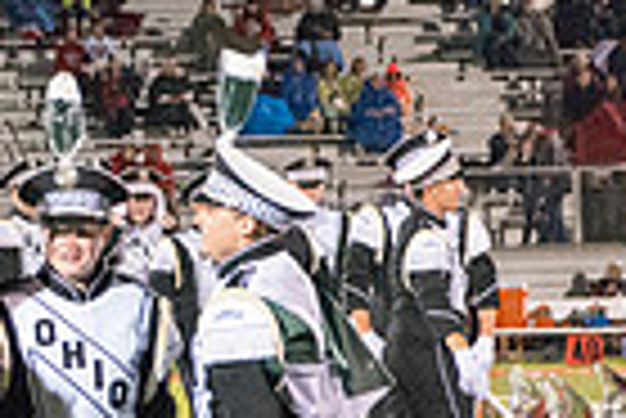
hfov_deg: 6.9
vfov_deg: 4.7
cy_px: 182
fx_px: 5083
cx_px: -459
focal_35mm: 292
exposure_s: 1/320
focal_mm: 70
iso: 5000
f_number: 5.6
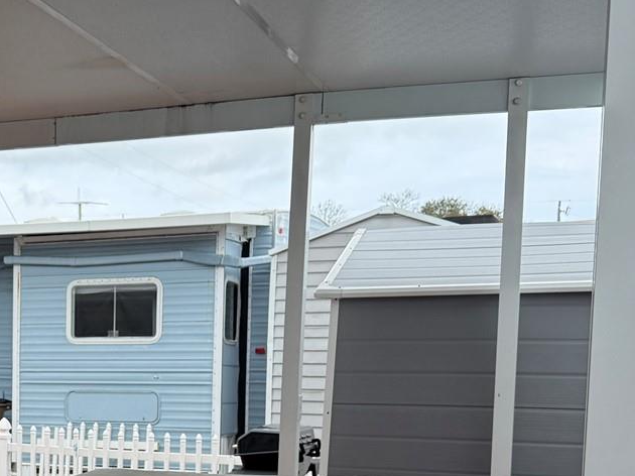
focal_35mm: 61
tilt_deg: -5.7
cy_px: 458
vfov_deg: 23.2
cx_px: 46
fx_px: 1119
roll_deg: -1.4
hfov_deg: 30.1
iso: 100
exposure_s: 1/1689
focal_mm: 6.76
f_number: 1.78
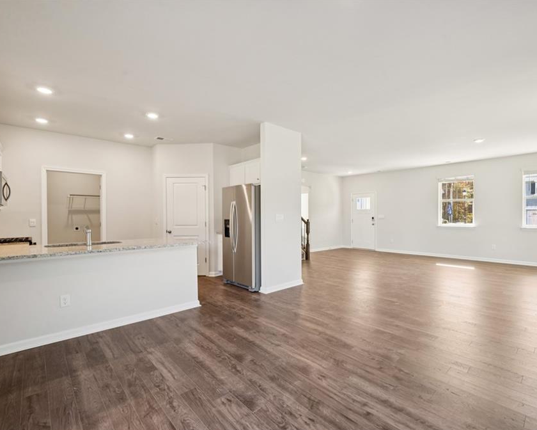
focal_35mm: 16
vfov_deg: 80.4
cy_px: 217
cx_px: 287
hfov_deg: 93.0
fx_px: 254
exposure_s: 1/13
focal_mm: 14
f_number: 8
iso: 125
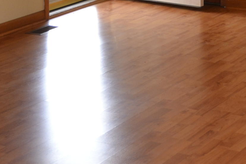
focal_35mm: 120
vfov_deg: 10.8
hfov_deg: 16.3
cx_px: 304
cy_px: -111
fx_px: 820
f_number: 4
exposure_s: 1/80
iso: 400
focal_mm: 22
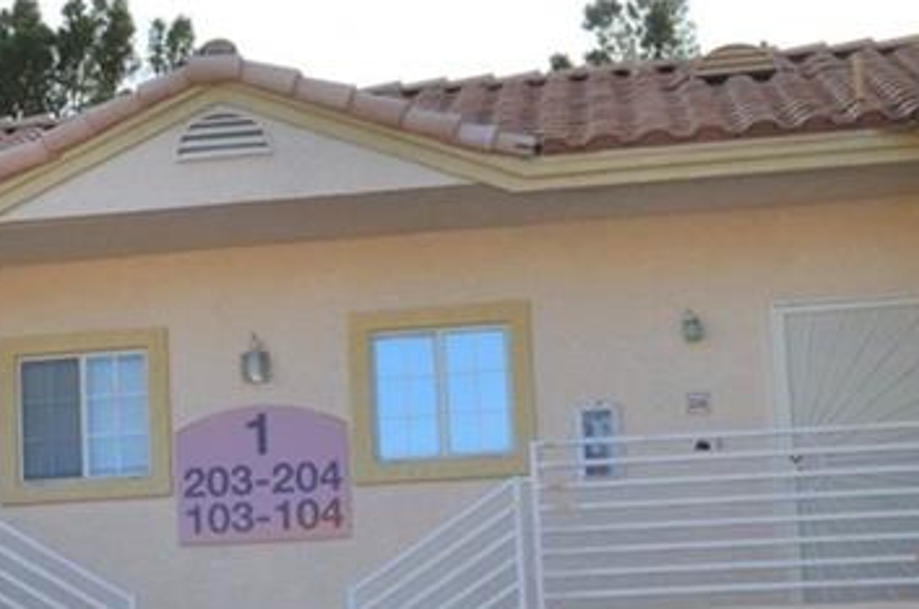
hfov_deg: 16.7
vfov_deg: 12.0
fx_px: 2879
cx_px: -393
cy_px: 566
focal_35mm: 113
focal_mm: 26
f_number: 11
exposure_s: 1/125
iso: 125
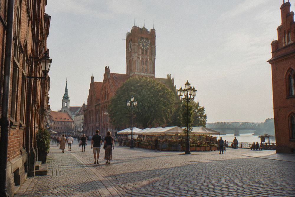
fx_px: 524
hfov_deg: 31.4
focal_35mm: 64
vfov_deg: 21.2
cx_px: 148
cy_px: 98
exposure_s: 1/800
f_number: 8
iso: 320
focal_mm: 64
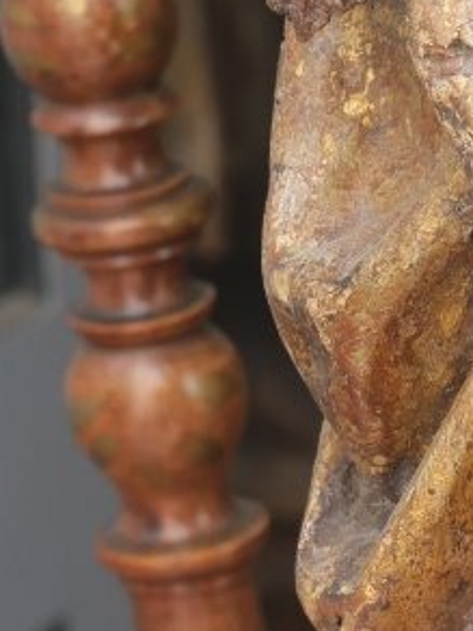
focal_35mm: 321
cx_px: 713
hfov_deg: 4.6
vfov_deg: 6.1
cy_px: 737
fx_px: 5848
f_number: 5.4
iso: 400
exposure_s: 1/100
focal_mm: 39
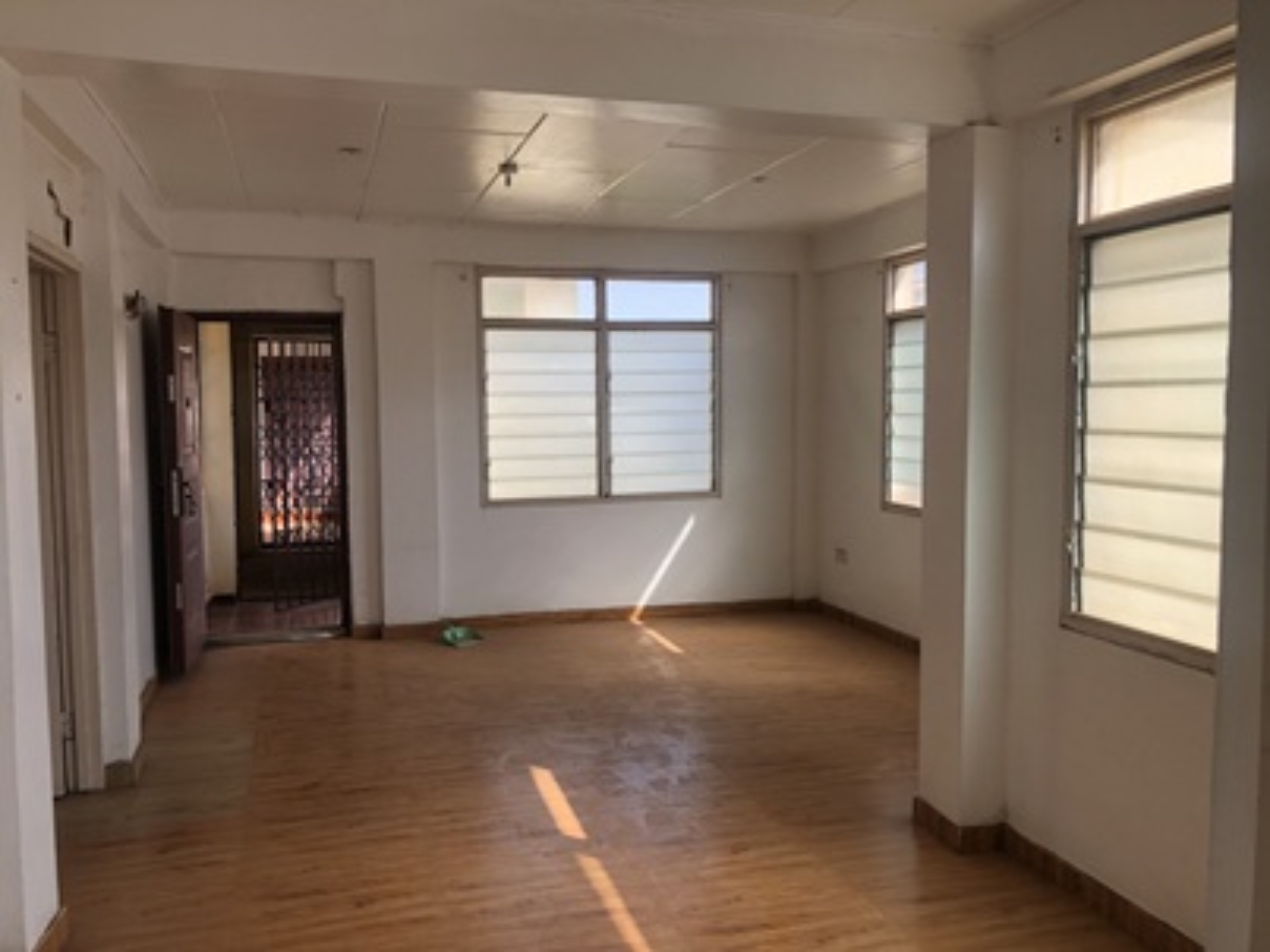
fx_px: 1027
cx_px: 635
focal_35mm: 28
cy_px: 476
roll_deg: +0.6
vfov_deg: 49.7
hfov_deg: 63.5
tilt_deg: -5.4
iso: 20
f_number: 1.8
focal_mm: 3.99
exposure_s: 1/306
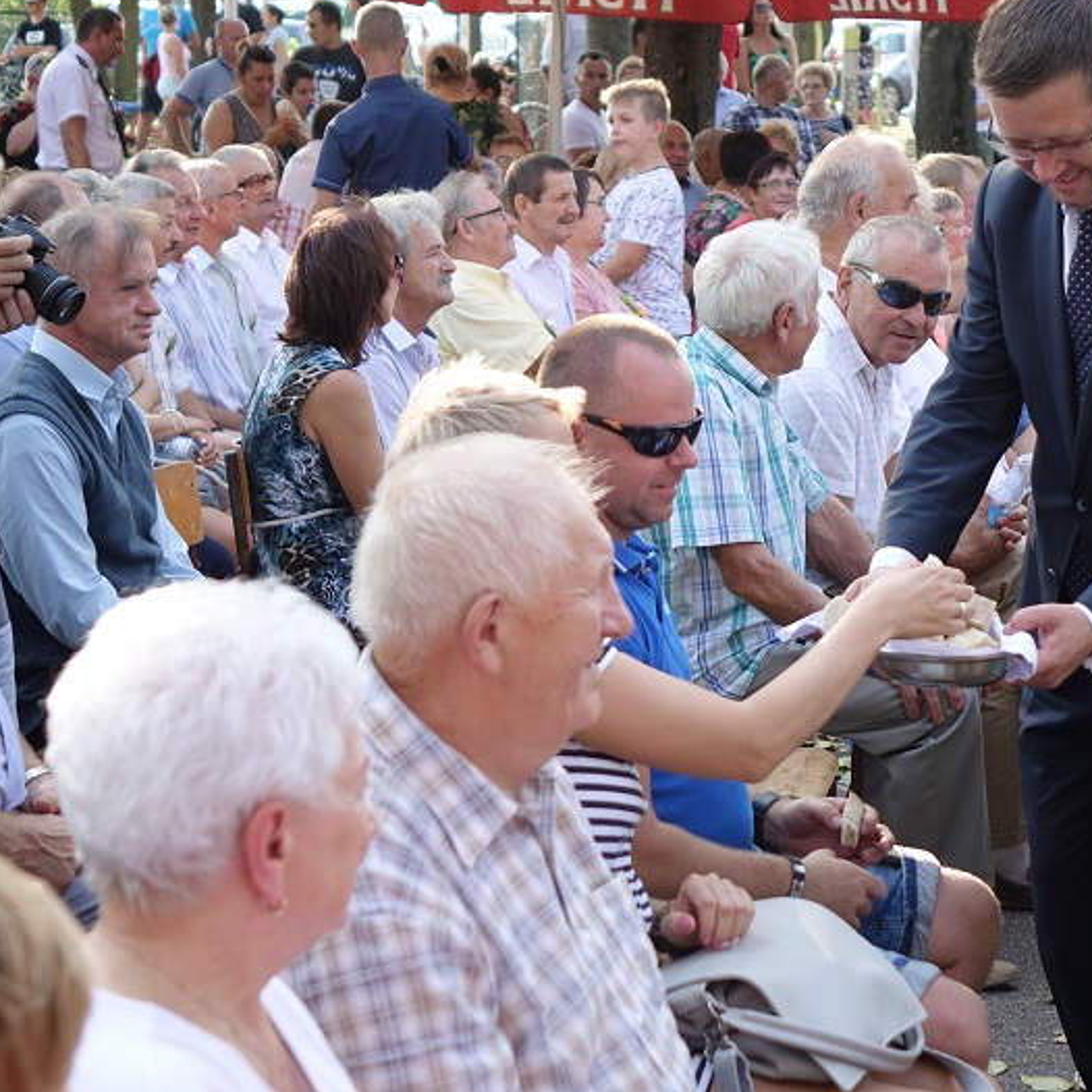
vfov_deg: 17.1
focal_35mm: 102
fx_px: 3640
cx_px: 722
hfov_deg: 17.0
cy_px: 541
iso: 125
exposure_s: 1/200
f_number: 2.8
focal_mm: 28.93
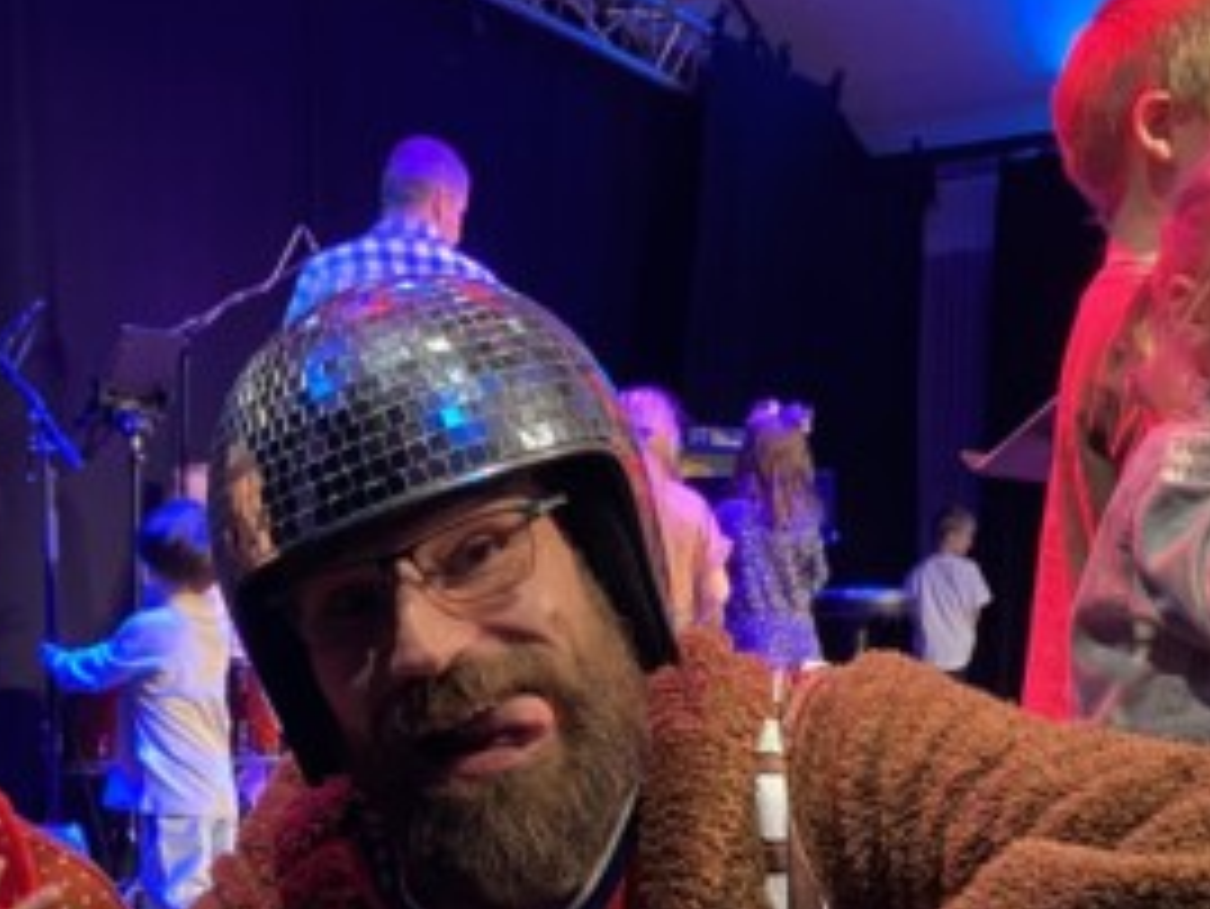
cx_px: 198
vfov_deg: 24.1
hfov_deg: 32.1
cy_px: 918
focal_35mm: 58
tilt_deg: -5.3
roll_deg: +1.2
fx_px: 2028
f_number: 1.8
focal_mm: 4.25
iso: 500
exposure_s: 1/33
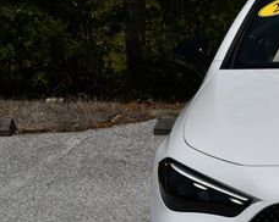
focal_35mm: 169
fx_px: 1394
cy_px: 145
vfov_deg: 9.1
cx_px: 390
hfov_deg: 11.1
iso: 100
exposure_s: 1/500
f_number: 11
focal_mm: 32
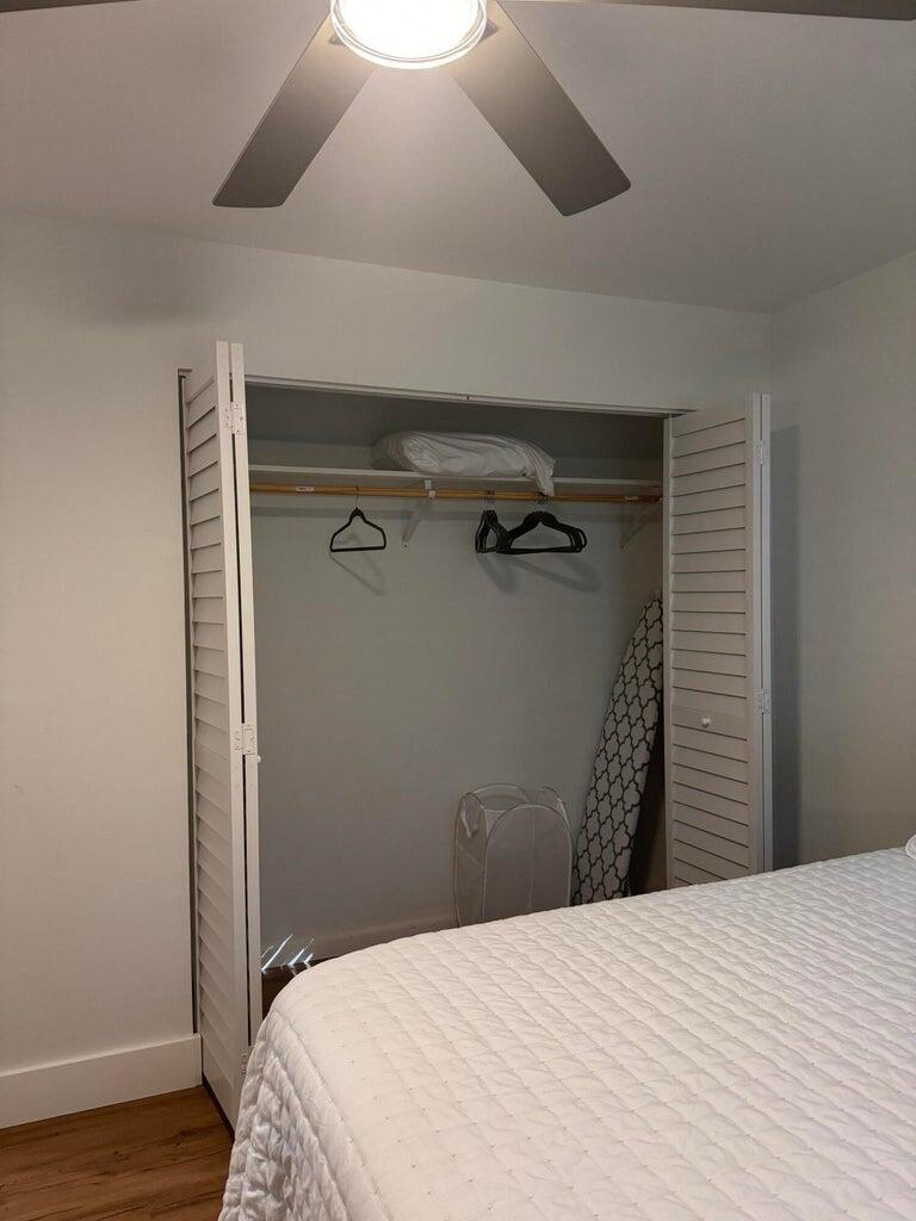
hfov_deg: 56.8
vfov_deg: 71.6
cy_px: 610
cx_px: 458
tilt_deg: +0.9
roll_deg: +1.8
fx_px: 847
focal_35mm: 24
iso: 320
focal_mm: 6.86
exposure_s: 1/60
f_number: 1.78
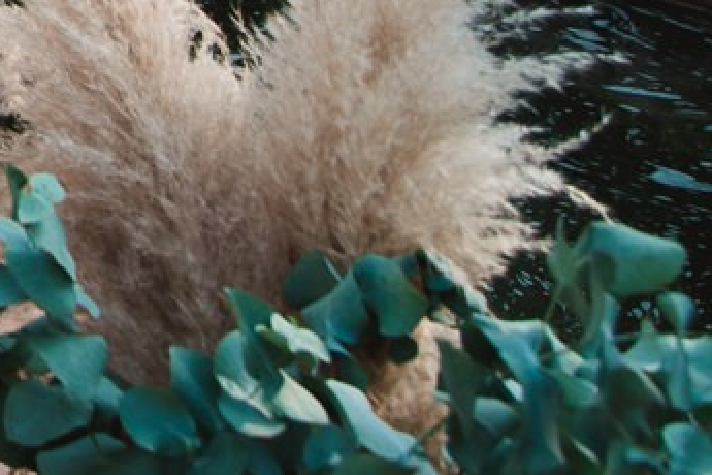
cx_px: -854
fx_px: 1879
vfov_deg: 12.0
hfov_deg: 15.4
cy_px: -619
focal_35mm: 95
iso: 100
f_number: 3.5
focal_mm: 16
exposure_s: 1/500
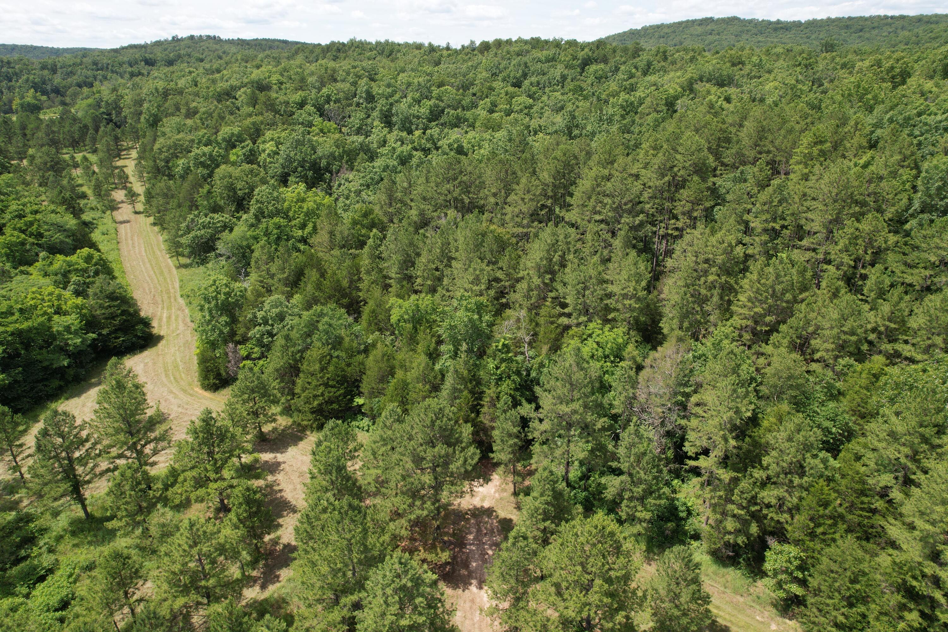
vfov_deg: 57.2
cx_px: 474
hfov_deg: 78.6
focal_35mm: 22
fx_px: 579
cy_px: 316
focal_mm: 8.38
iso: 140
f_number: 2.8
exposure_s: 1/1250
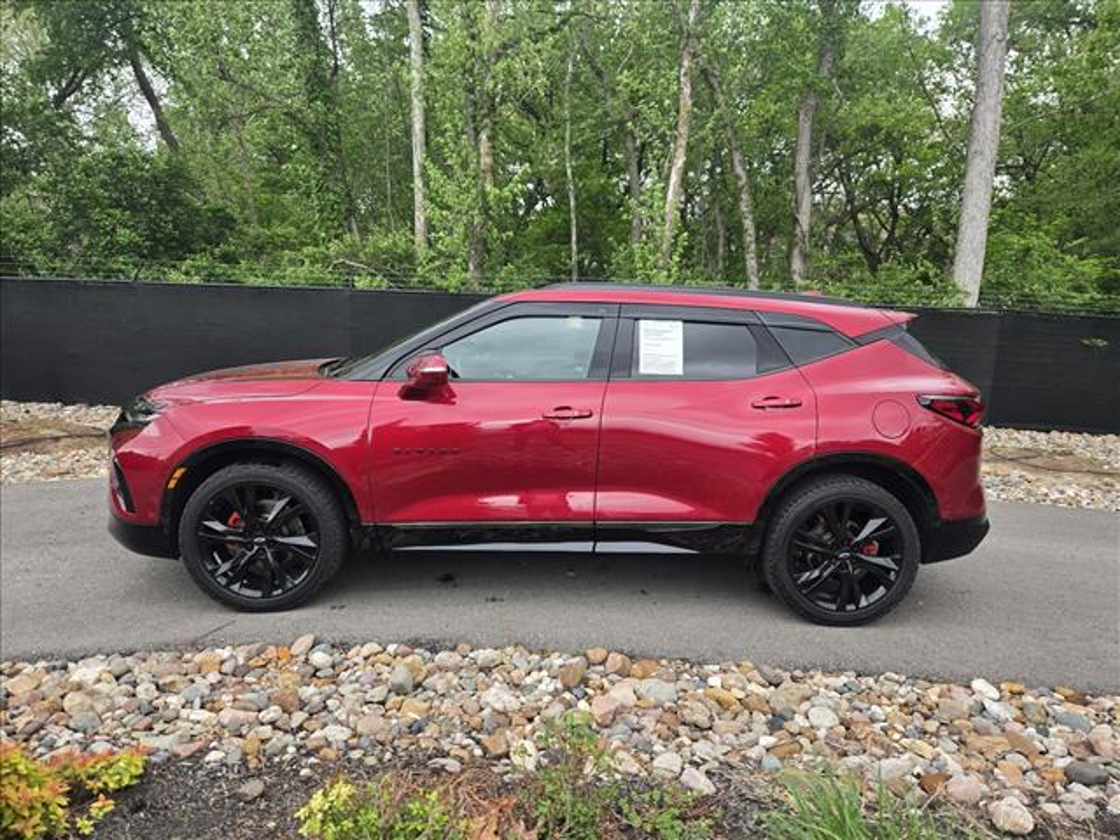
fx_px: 744
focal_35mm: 23
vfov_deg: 58.9
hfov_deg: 73.9
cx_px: 560
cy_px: 420
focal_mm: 5.4
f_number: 1.8
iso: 100
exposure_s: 1/526
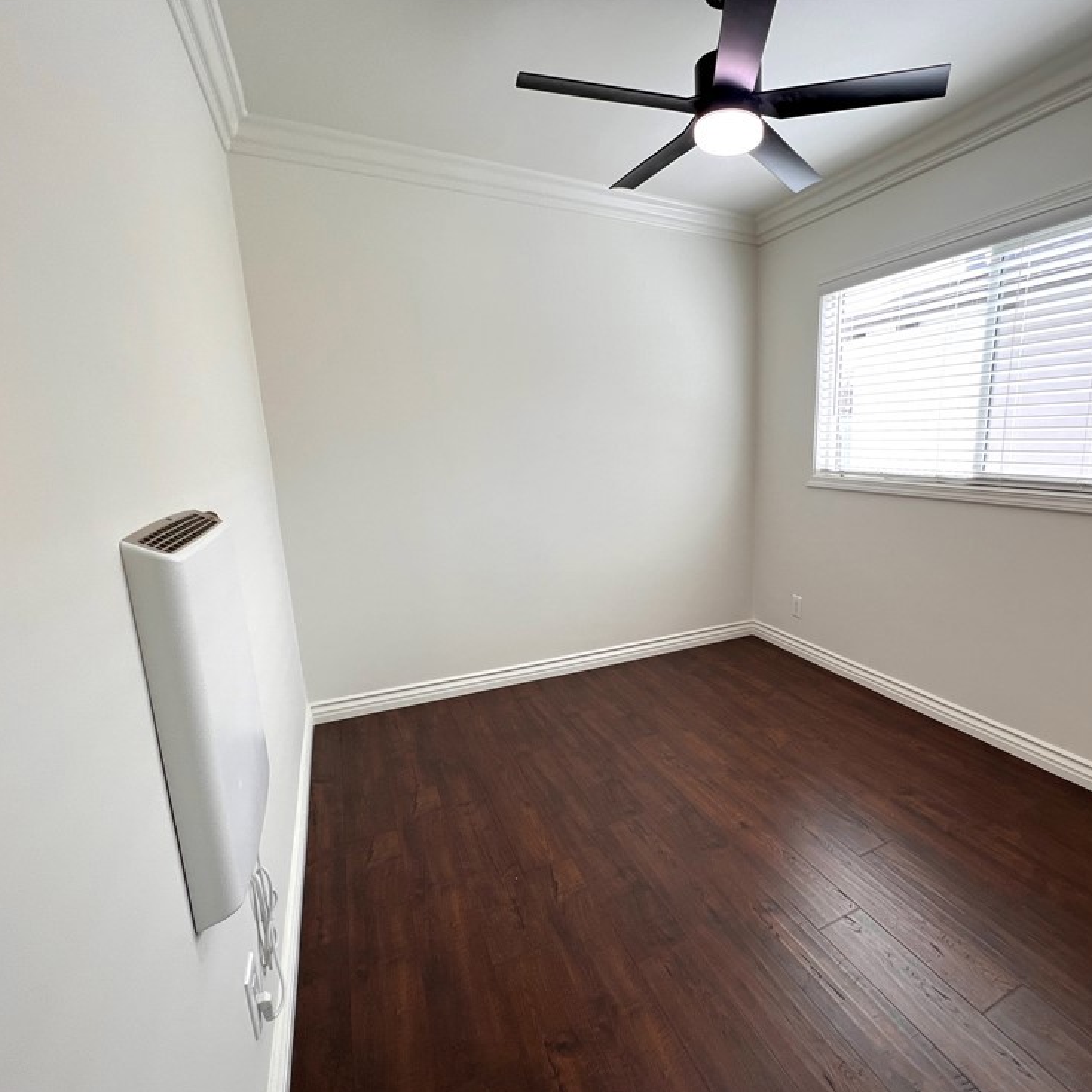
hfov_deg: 85.7
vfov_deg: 87.4
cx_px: 683
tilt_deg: -10.1
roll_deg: +0.6
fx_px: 571
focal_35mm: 16
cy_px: 563
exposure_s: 1/117
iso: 32
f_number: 1.8
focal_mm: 1.57
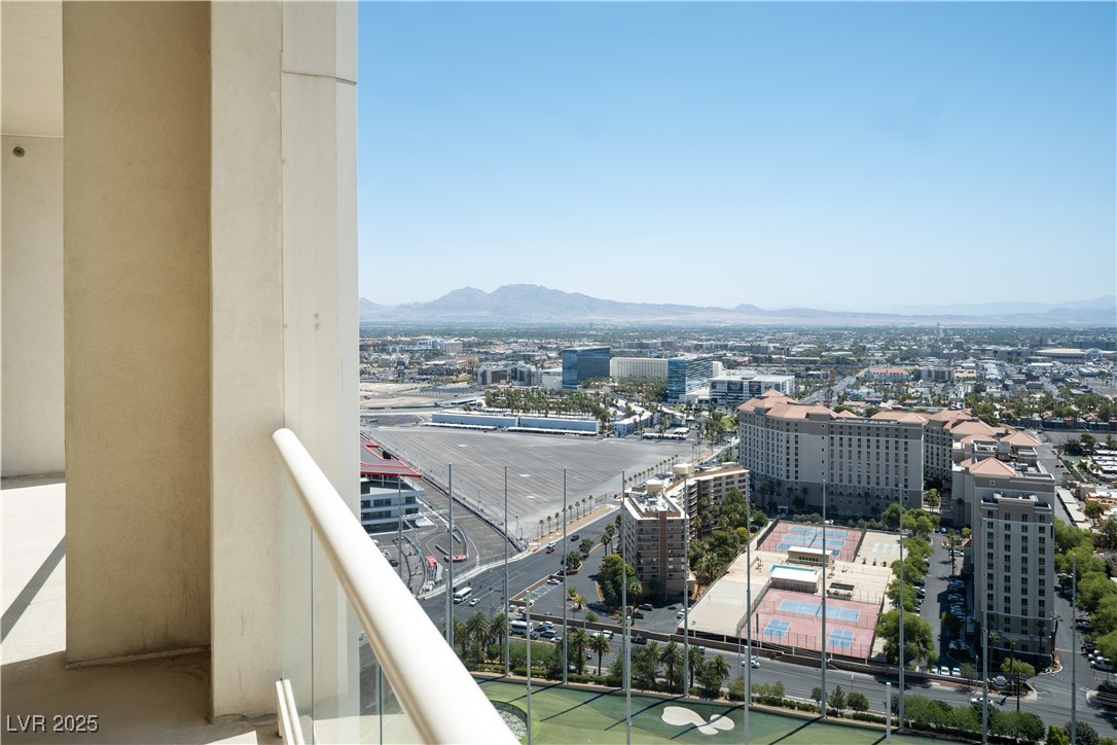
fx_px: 869
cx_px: 558
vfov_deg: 46.4
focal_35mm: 28
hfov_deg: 65.5
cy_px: 372
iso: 100
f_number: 9
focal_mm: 28
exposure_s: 1/80
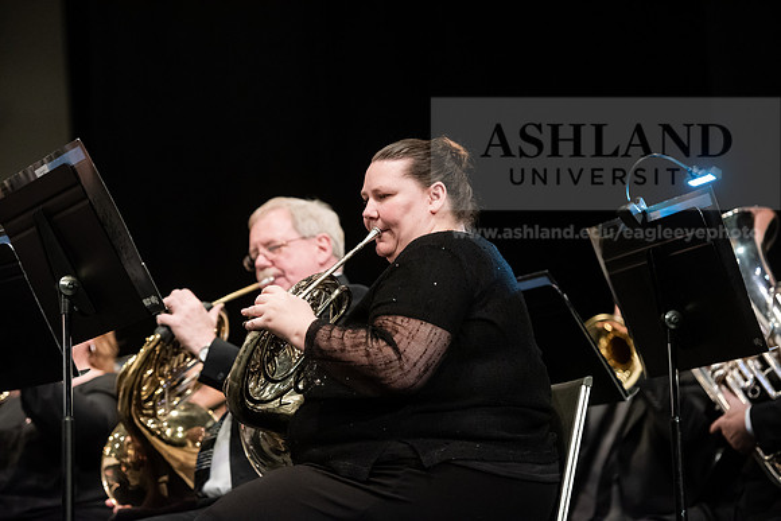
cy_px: 260
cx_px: 390
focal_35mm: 145
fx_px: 3146
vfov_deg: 9.5
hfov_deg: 14.2
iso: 4000
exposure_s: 1/200
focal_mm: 145
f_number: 3.2
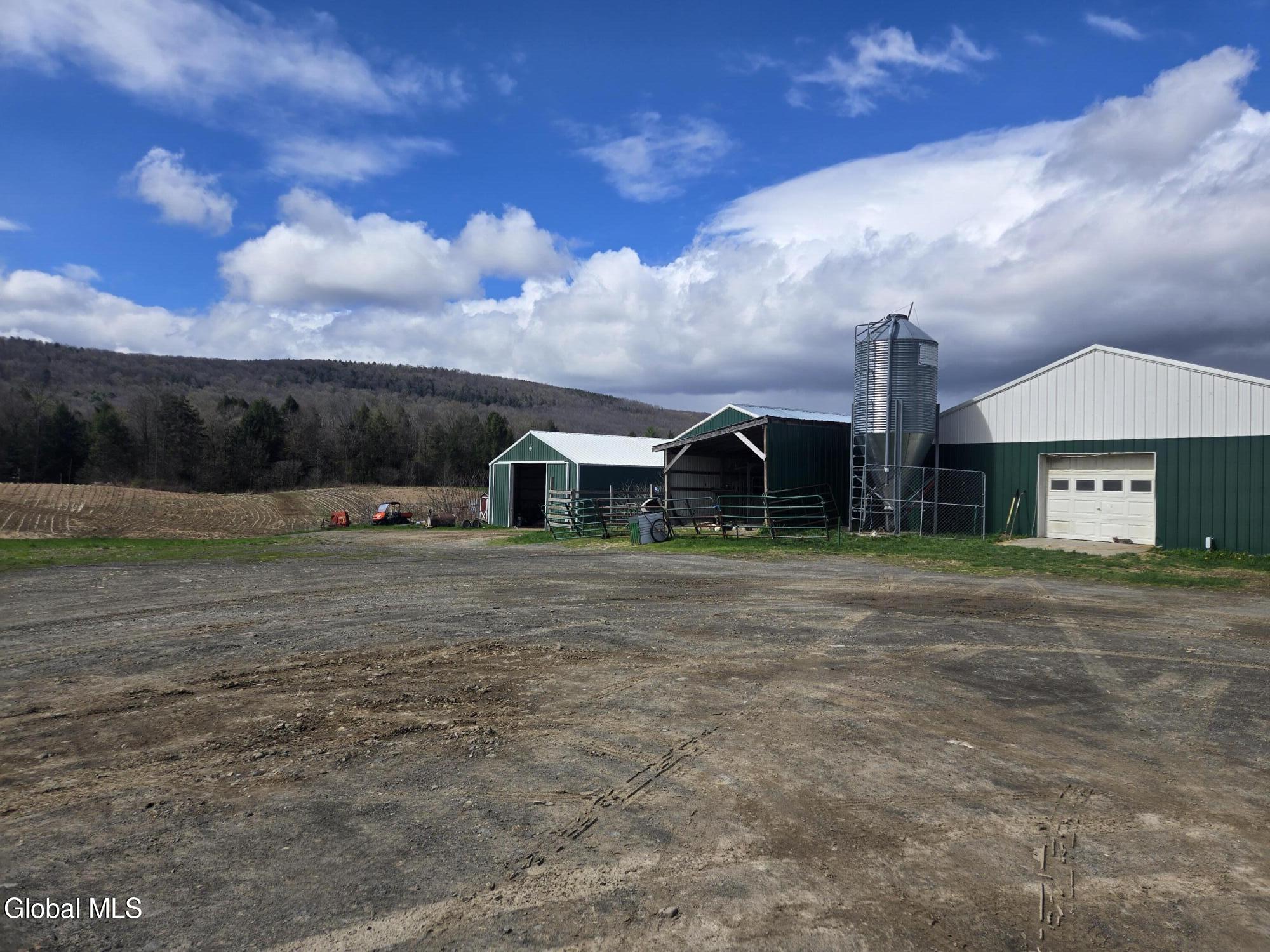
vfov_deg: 58.9
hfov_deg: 73.9
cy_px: 476
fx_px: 844
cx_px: 635
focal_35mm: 23
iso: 25
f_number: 1.8
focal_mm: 5.4
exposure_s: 1/3151
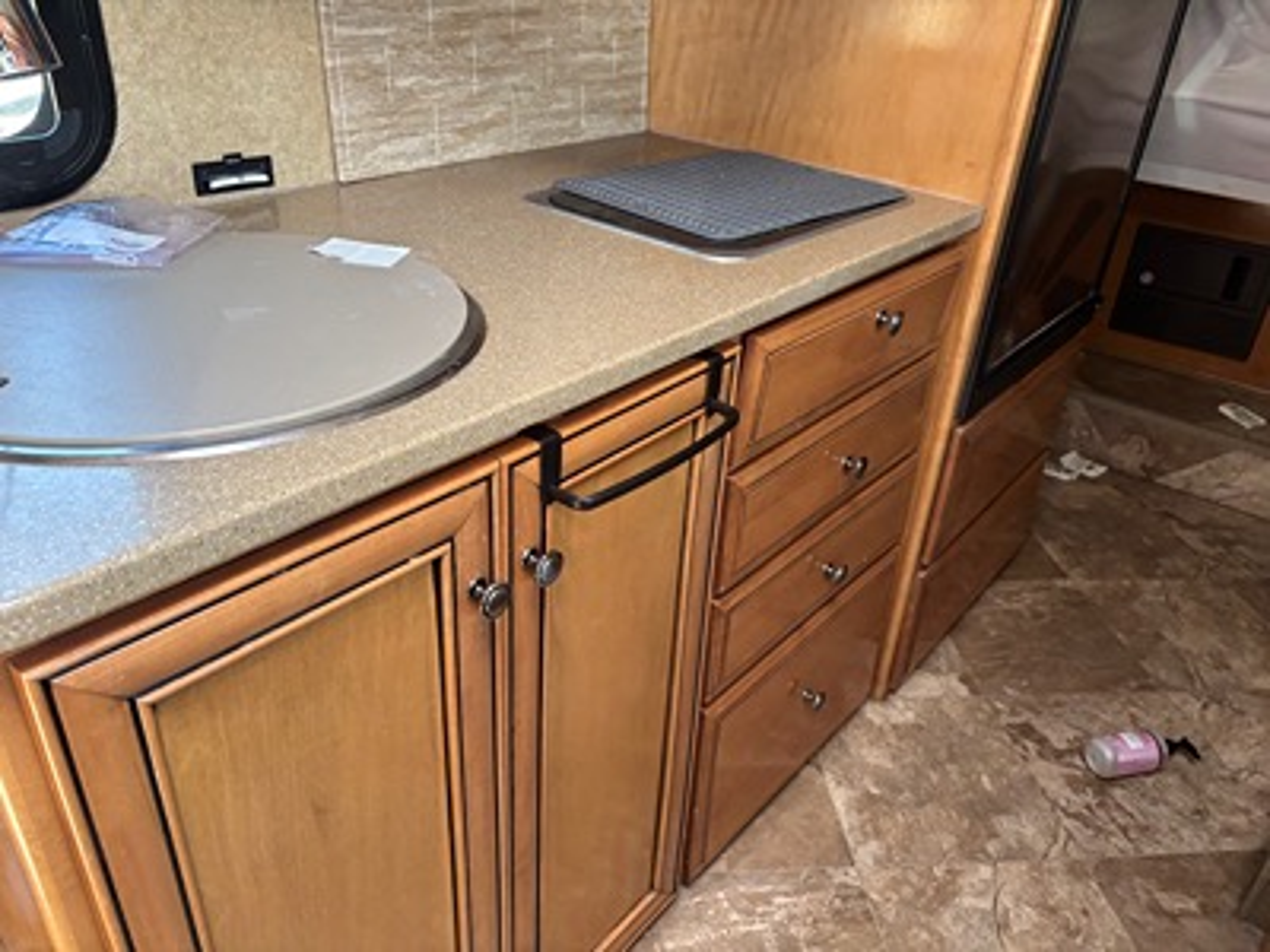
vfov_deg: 53.1
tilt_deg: -29.2
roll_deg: -4.0
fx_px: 954
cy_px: 476
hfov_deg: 67.3
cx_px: 635
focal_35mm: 26
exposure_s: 1/60
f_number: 1.6
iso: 250
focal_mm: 5.96
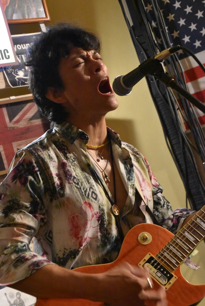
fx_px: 665
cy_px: 153
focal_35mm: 78
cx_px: 102
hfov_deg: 17.5
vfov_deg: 26.0
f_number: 5
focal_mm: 52
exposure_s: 1/60
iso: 9000
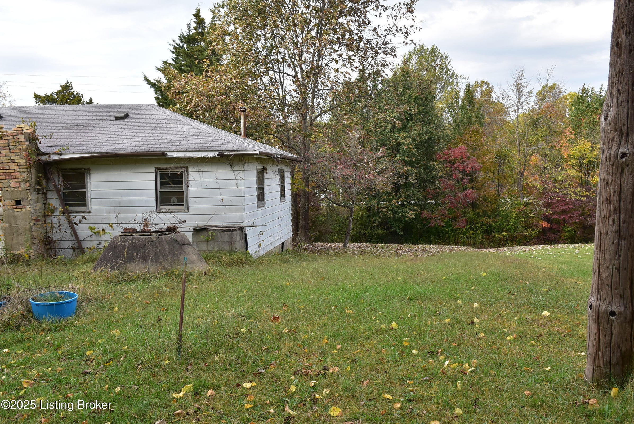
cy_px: 212
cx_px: 317
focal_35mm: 36
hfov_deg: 53.1
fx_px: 634
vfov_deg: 36.9
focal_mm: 24
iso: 400
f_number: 10
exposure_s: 1/200
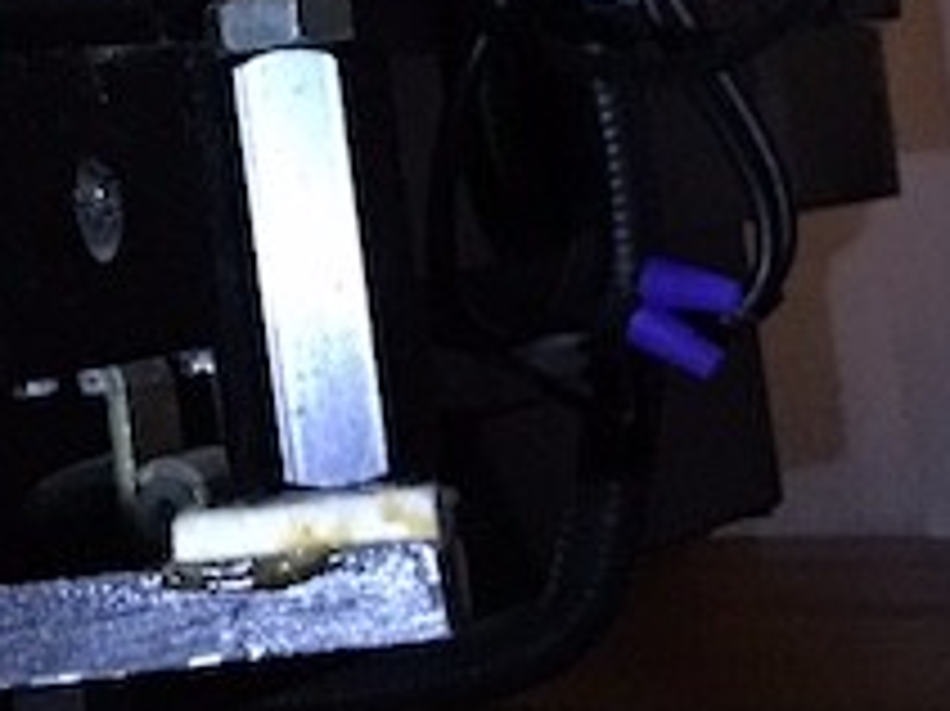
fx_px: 3867
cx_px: -266
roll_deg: +6.3
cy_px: 4
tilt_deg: +4.7
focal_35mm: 141
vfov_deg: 10.4
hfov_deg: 13.5
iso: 160
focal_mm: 4.15
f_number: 2.2
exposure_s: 1/4
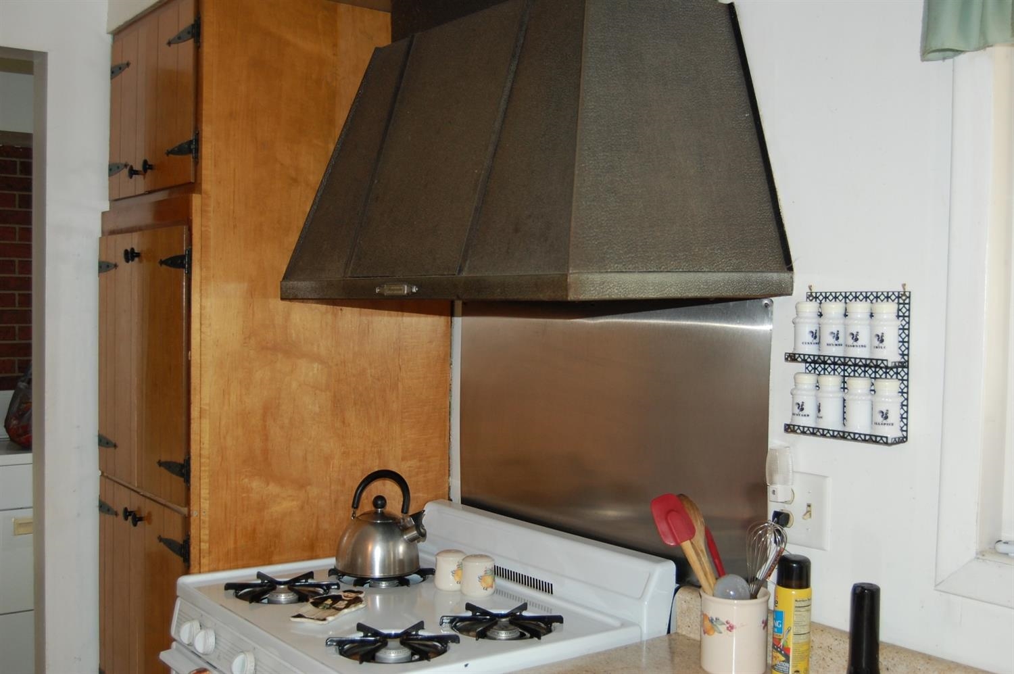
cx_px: 507
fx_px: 1097
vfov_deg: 34.1
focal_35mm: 39
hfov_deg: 49.6
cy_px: 337
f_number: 4
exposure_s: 1/60
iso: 400
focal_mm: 26
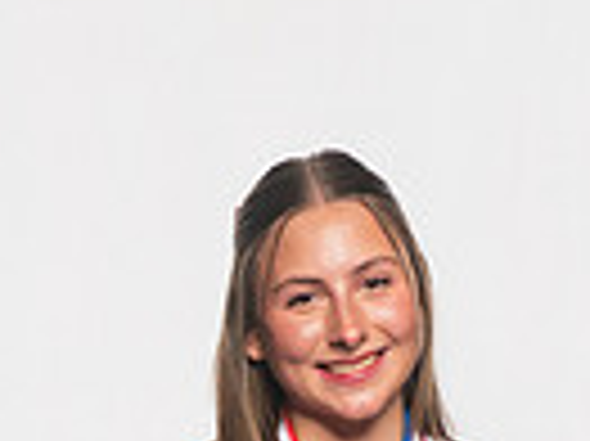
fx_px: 2929
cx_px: 279
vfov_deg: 8.1
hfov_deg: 11.5
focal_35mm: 172
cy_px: 999
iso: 500
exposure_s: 1/200
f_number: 6.3
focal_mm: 52
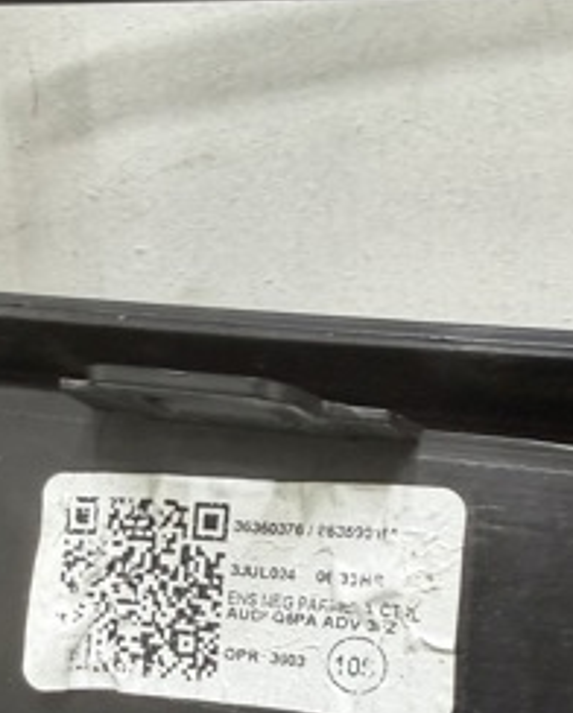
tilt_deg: -15.1
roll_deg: +1.0
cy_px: 573
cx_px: 275
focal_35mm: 46
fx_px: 973
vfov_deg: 38.7
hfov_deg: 32.8
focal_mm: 2.22
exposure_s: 1/50
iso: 200
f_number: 2.2
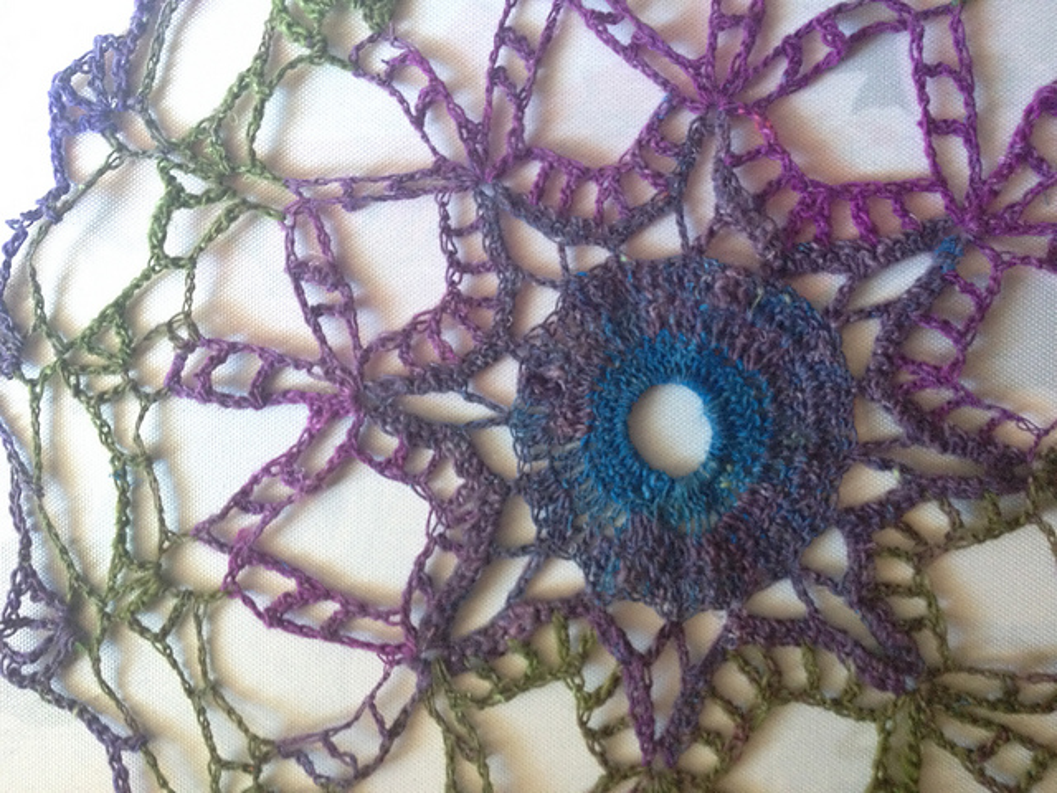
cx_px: 528
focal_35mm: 35
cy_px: 396
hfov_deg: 52.6
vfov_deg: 40.7
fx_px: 1069
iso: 250
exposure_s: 1/20
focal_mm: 4.28
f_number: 2.4
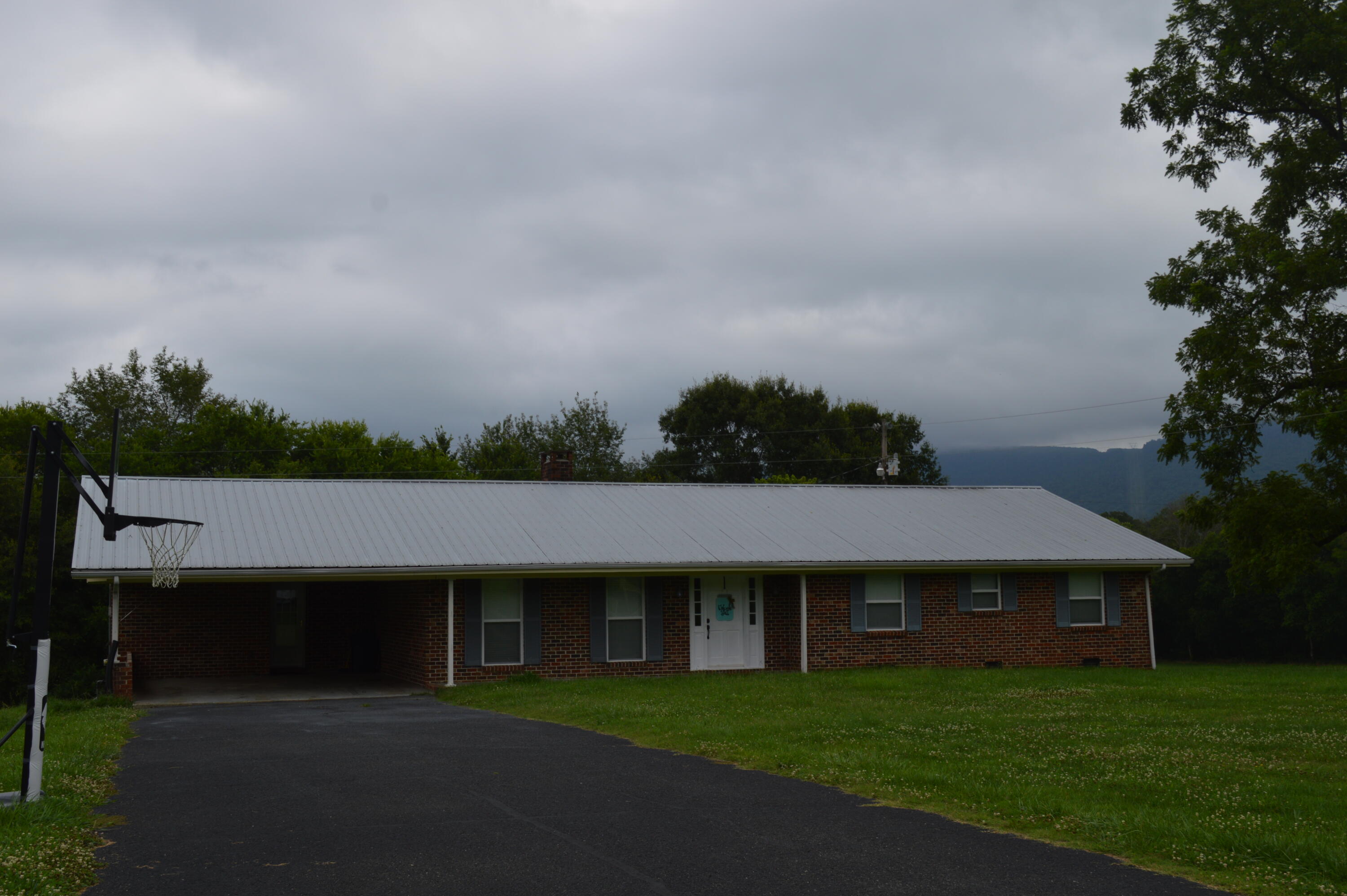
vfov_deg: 34.1
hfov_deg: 49.6
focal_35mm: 39
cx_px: 674
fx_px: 1458
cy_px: 448
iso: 100
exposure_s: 1/200
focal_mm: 26
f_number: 7.1
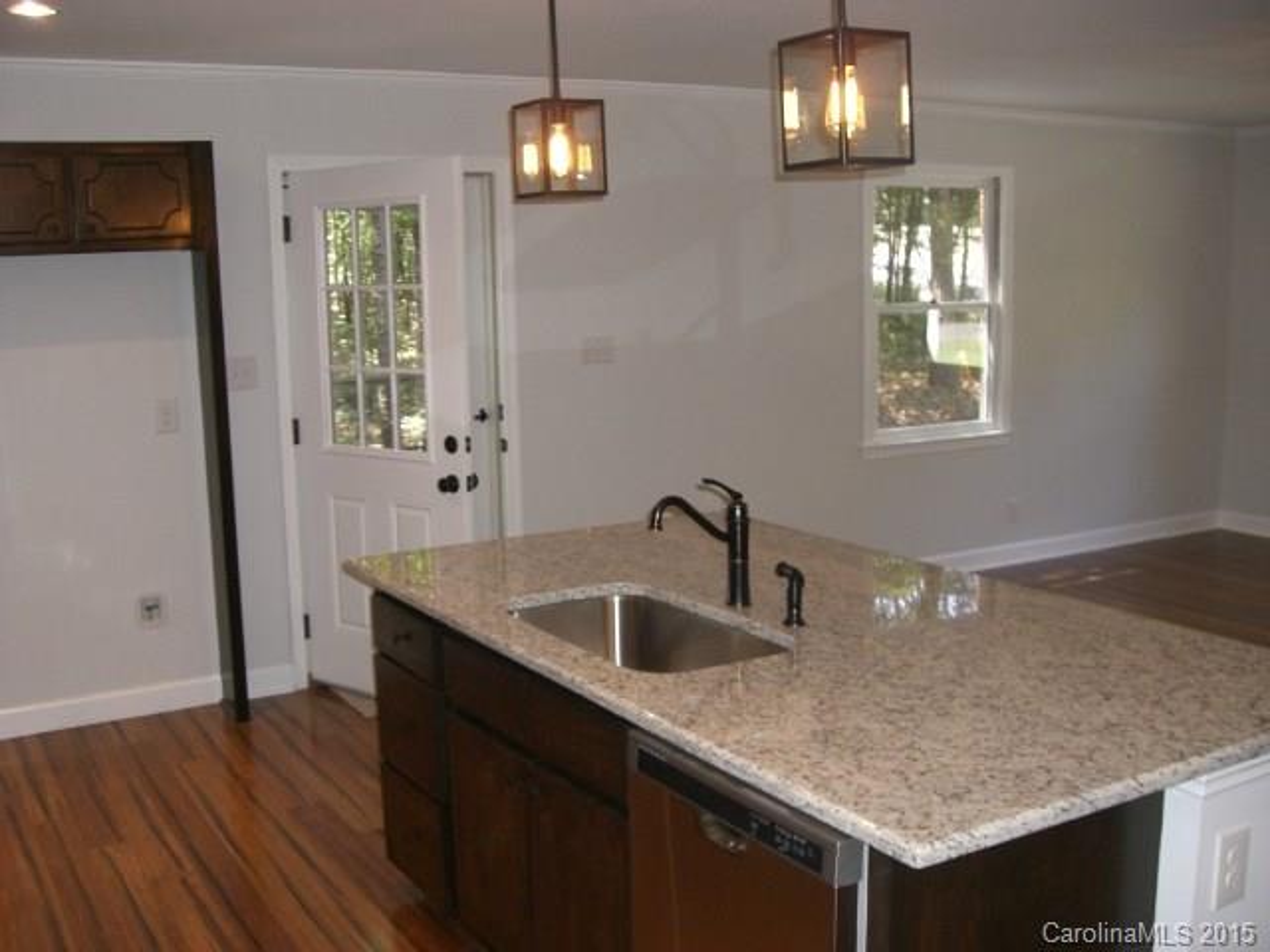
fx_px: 1394
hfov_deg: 49.0
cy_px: 476
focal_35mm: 38
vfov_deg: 37.7
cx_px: 635
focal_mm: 6.2
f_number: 2.7
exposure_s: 1/60
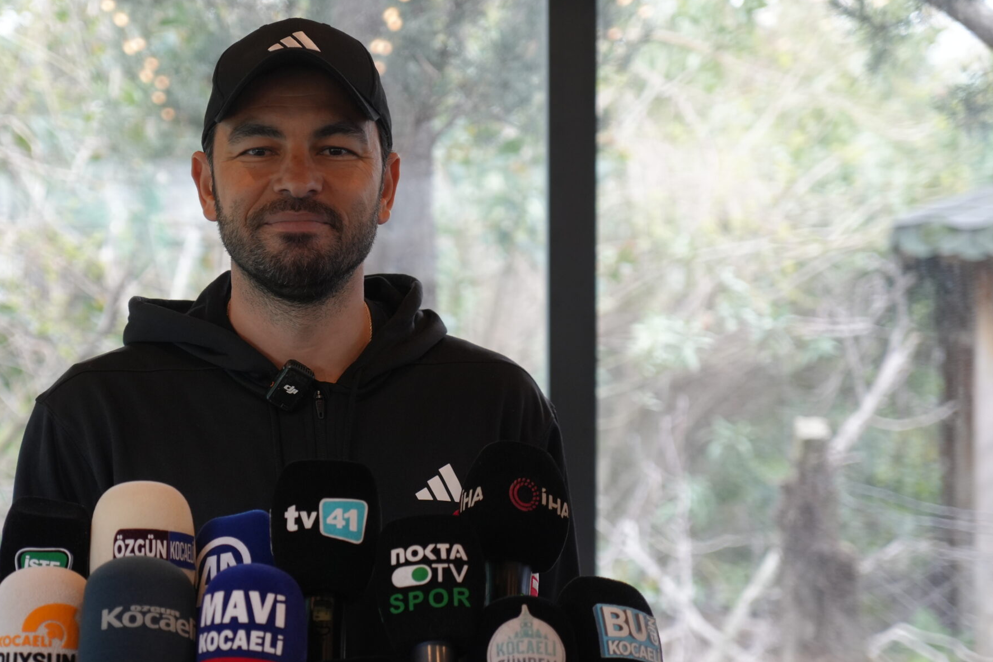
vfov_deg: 13.5
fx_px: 2786
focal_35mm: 101
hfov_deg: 20.1
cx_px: 334
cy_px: 398
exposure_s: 1/160
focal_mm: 70
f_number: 4
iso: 800
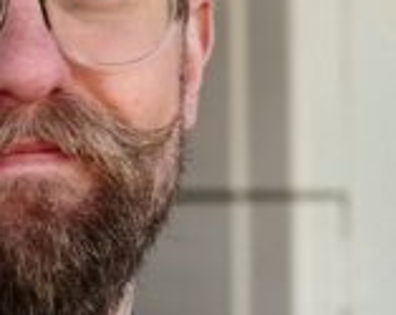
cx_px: 240
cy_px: 175
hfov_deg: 7.0
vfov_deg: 5.6
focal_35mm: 276
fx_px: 3229
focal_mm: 30
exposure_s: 1/125
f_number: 3.2
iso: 100
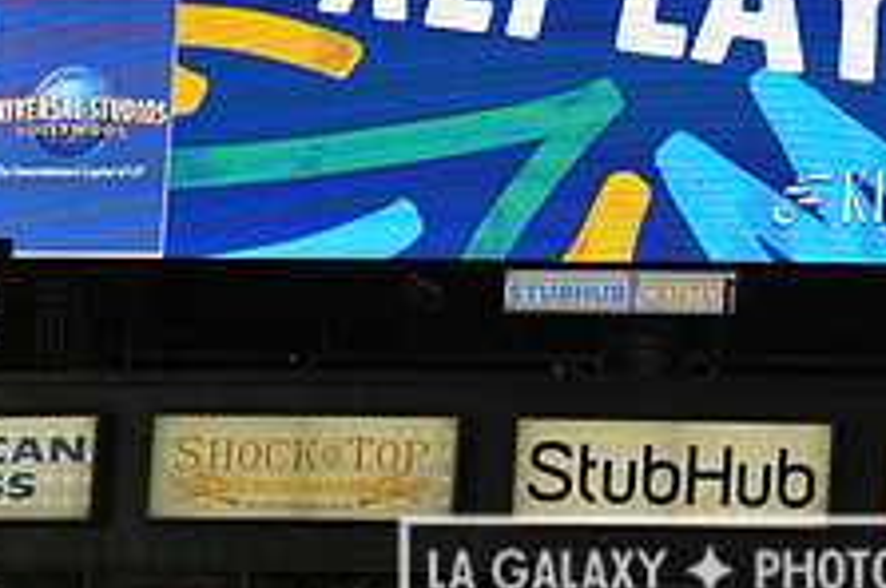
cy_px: -28
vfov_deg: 3.0
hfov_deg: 4.5
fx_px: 11206
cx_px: 679
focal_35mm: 456
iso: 1600
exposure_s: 1/400
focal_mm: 175
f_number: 10
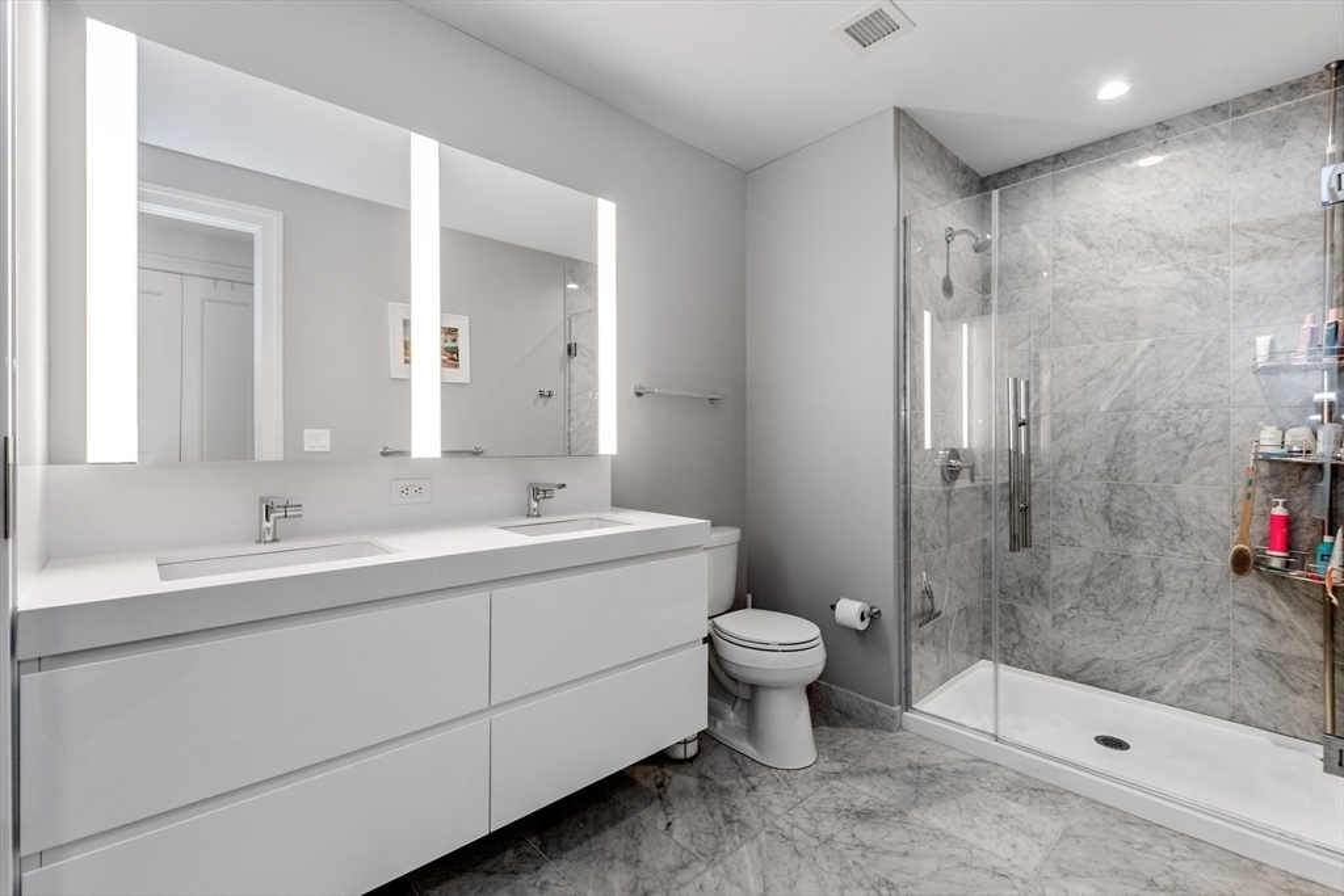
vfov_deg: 77.3
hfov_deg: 100.4
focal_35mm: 15
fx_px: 560
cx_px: 672
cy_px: 448
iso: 400
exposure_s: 1/80
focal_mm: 10
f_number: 5
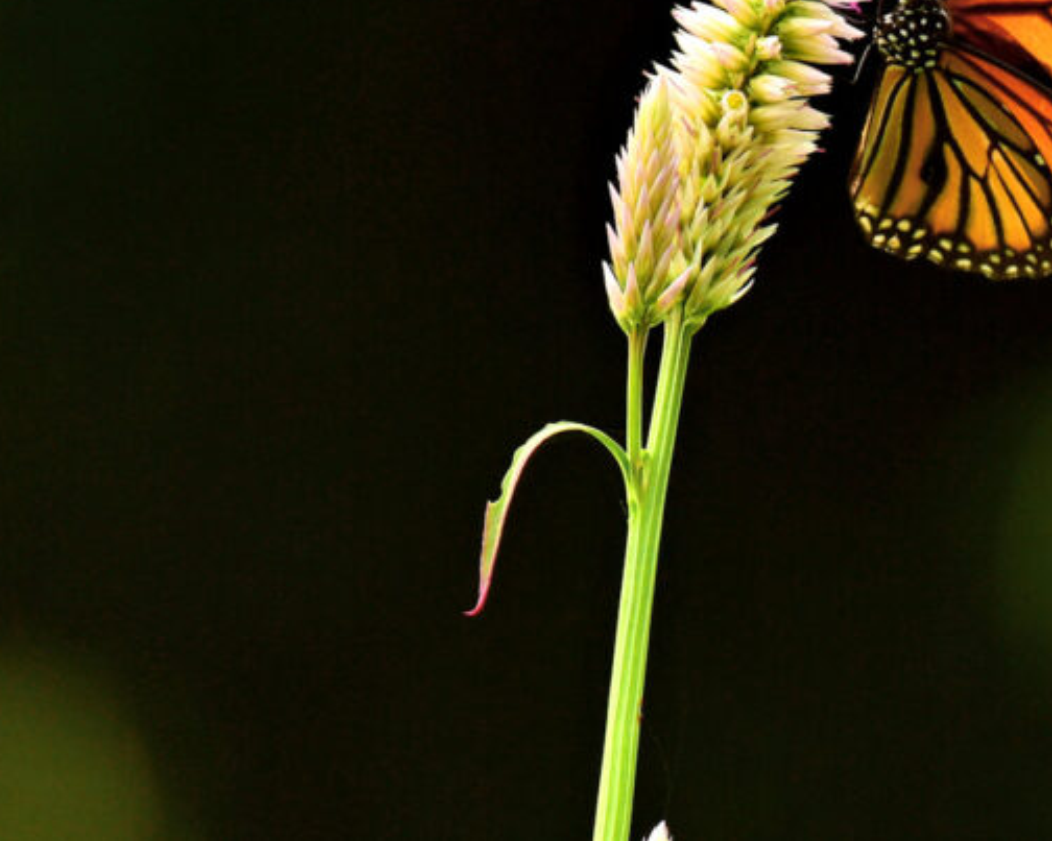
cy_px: 130
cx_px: 904
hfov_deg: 2.3
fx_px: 26709
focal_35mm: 858
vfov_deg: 1.8
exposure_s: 1/1000
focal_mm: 450
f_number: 8
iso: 640
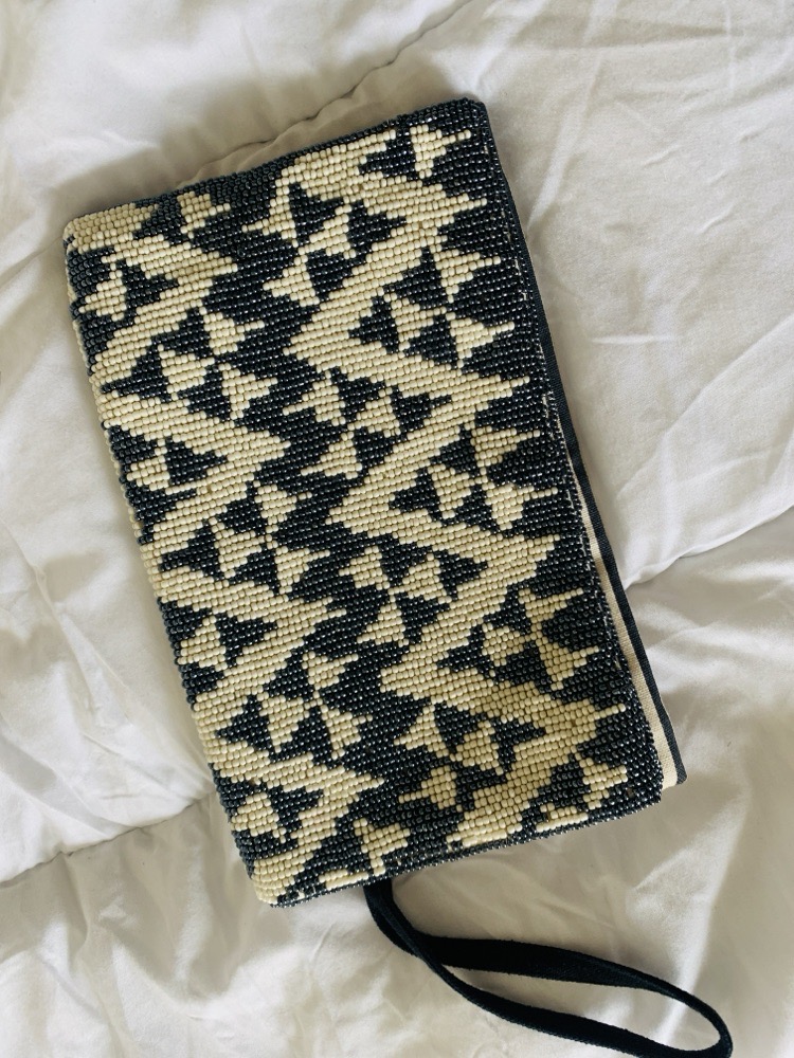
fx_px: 795
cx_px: 397
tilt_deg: -81.7
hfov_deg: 53.1
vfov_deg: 67.3
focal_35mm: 26
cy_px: 529
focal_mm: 4.25
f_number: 1.8
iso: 100
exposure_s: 1/77
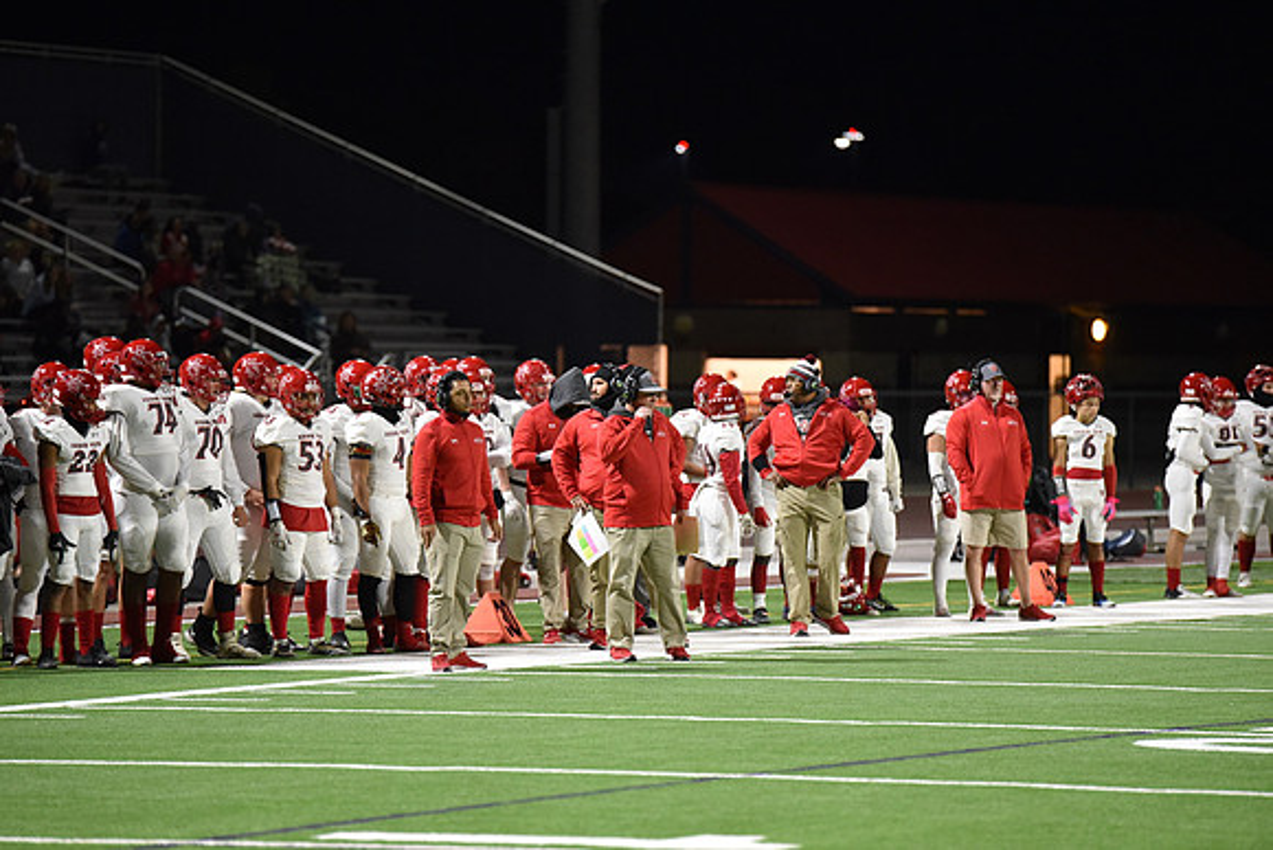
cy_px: 425
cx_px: 636
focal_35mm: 200
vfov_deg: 6.9
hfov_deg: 10.3
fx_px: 7074
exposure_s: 1/500
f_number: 2.8
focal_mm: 200
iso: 5600
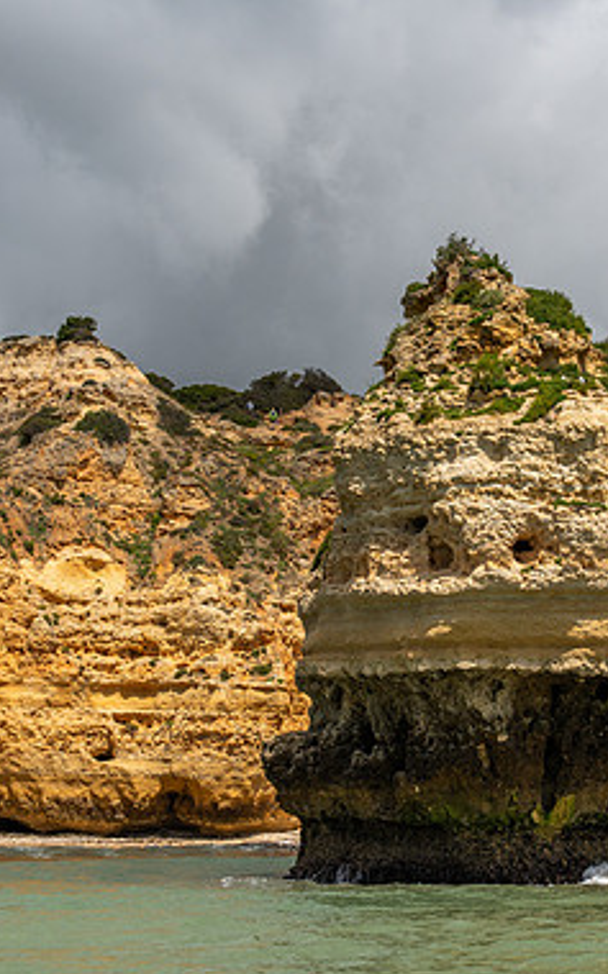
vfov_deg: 23.8
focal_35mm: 87
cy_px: 488
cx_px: 508
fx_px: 2310
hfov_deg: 14.9
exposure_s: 1/1600
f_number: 8
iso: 160
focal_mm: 55
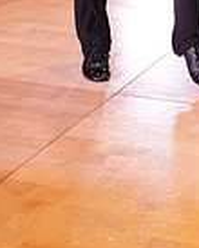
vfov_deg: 16.6
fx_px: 757
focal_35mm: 103
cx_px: 285
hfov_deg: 14.2
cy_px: -145
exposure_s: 1/200
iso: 2000
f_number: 5.6
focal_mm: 26
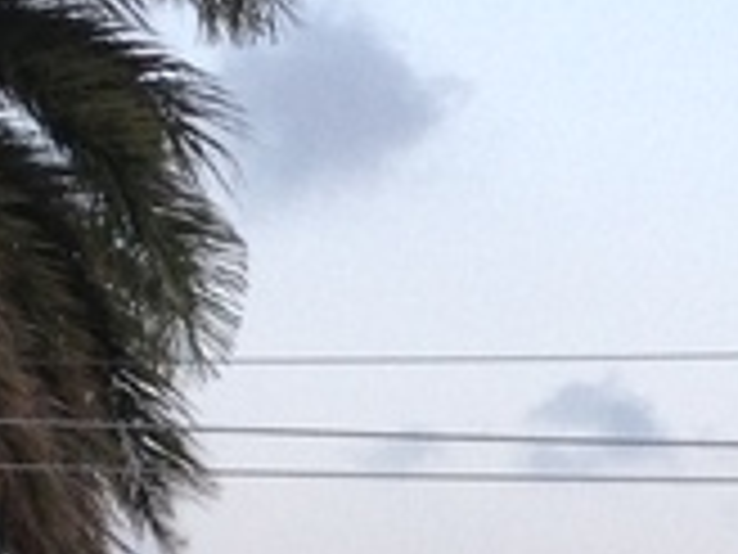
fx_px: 5458
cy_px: 1392
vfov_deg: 5.6
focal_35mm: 256
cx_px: 824
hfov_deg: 7.7
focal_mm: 4.28
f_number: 2.4
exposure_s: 1/40
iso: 50
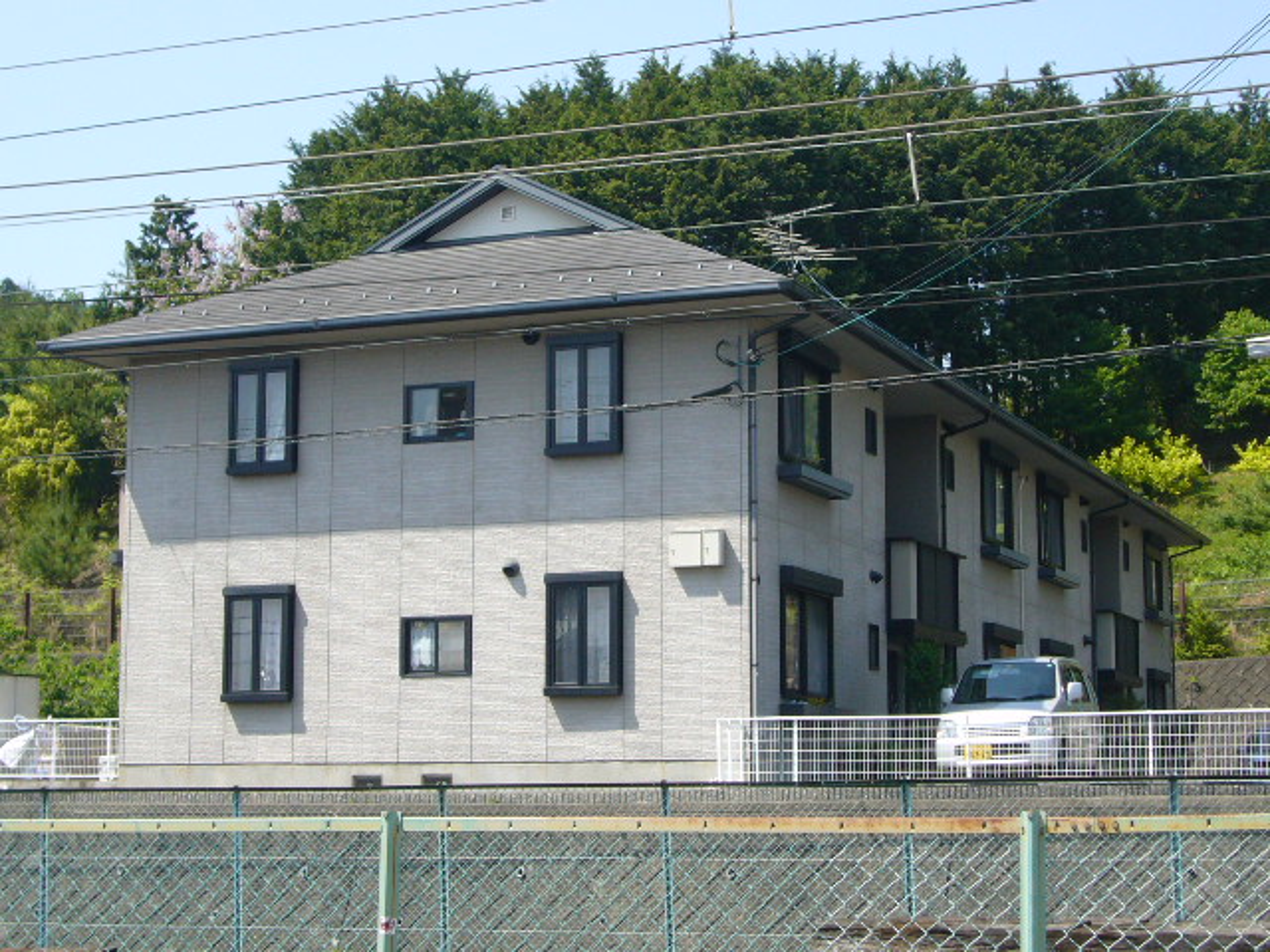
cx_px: 635
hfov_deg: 29.0
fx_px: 2458
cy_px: 476
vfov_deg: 21.9
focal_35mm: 67
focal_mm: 8.1
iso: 80
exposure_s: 1/125
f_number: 7.1
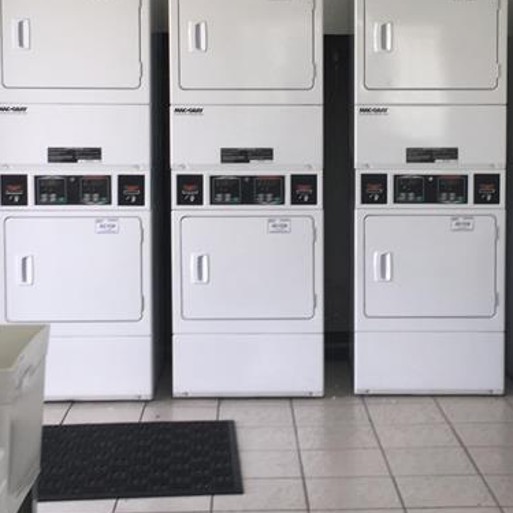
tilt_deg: -2.4
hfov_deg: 24.6
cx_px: 324
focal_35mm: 70
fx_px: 1174
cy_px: 168
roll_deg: -0.1
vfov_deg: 24.5
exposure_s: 1/120
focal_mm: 4.15
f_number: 2.2
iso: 32
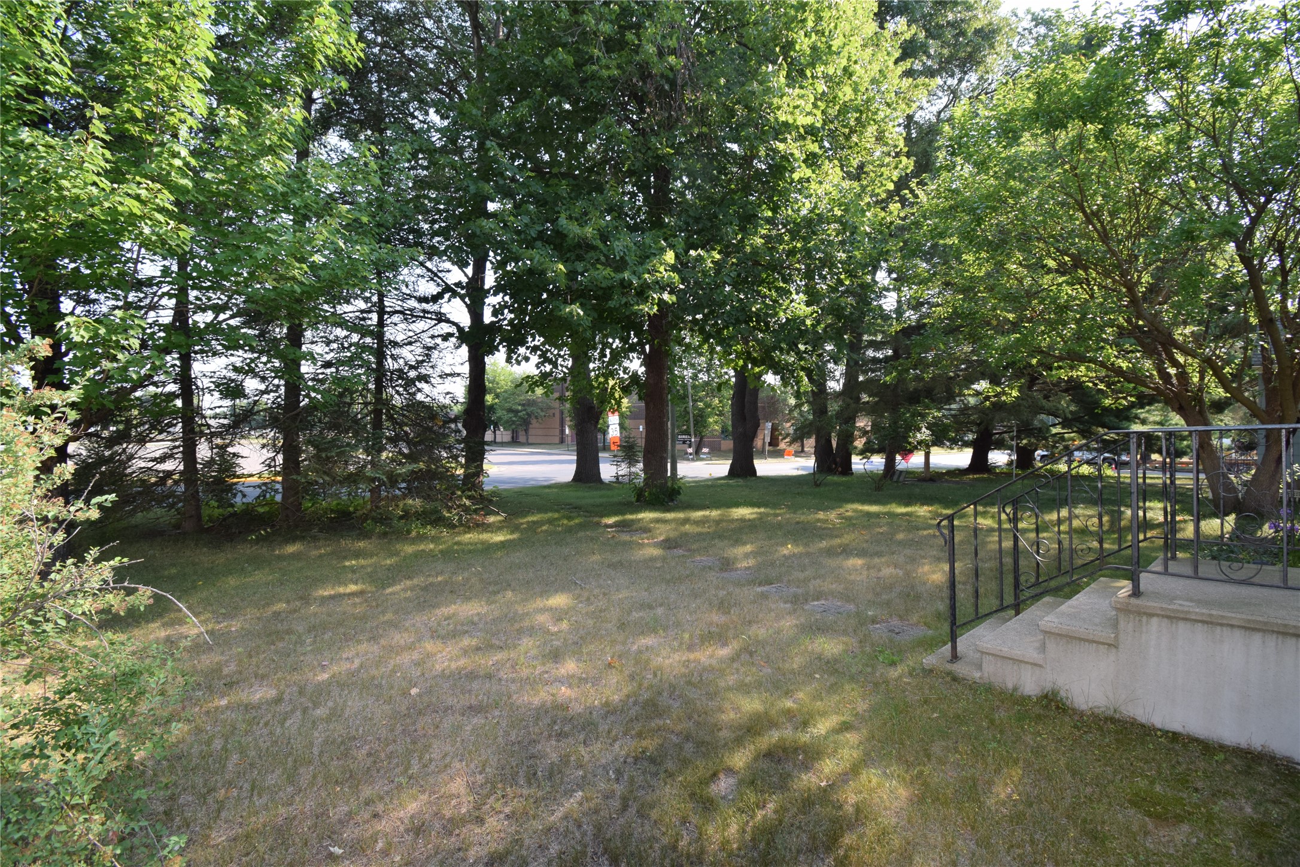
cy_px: 434
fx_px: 542
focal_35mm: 15
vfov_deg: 77.3
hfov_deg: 100.4
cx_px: 650
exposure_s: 1/200
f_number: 9
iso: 320
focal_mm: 10
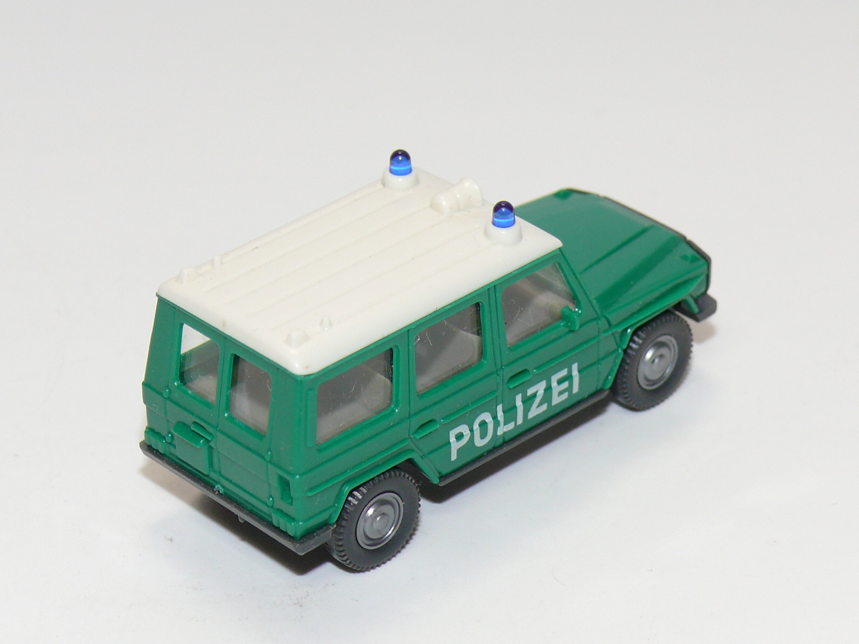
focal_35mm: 135
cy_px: 322
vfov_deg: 11.0
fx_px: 3350
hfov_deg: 14.6
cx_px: 430
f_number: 4
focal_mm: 16.2
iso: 100
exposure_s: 1/30
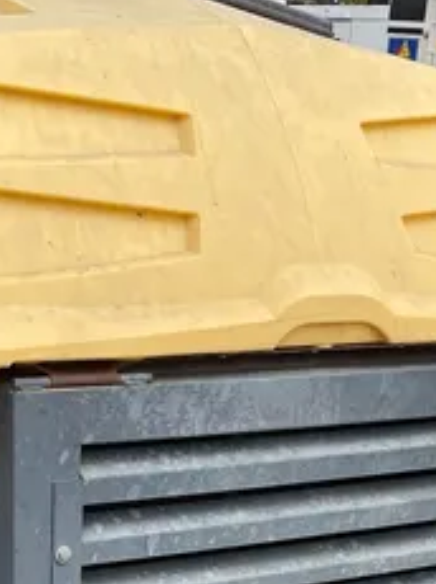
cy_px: 806
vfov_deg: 20.9
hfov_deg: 17.7
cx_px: 175
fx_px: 1396
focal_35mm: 83
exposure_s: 1/4132
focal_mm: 4.2
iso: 50
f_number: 1.6
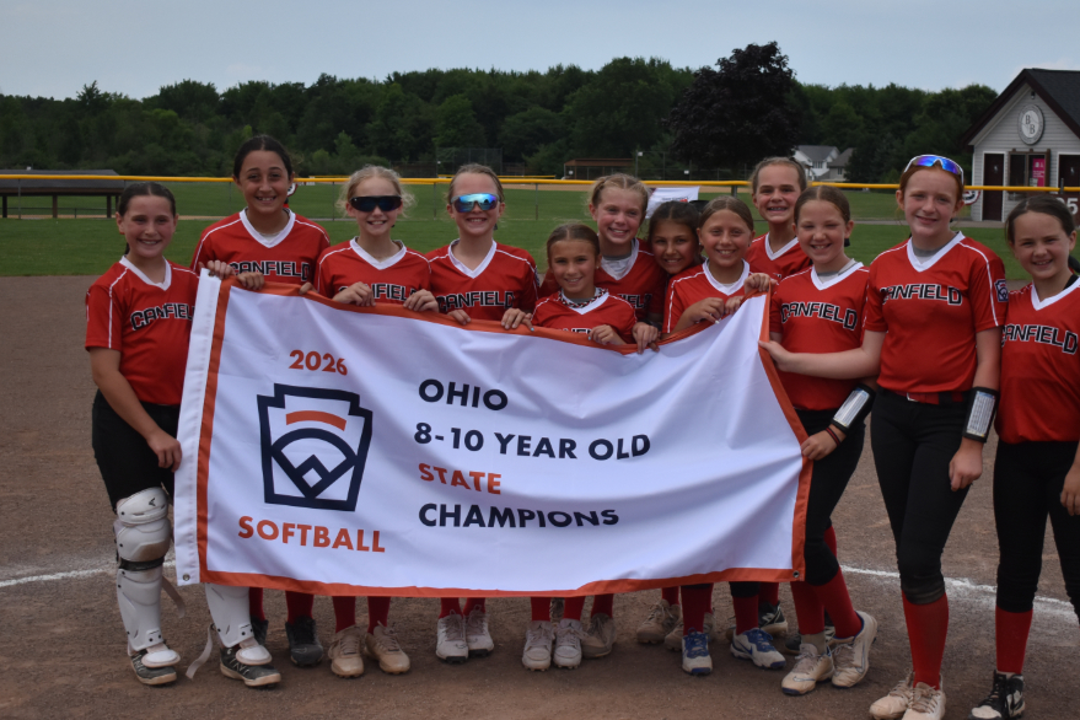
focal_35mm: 58
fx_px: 1740
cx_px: 575
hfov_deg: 34.5
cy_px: 324
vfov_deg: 23.4
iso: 800
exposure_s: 1/4000
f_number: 5
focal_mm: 34
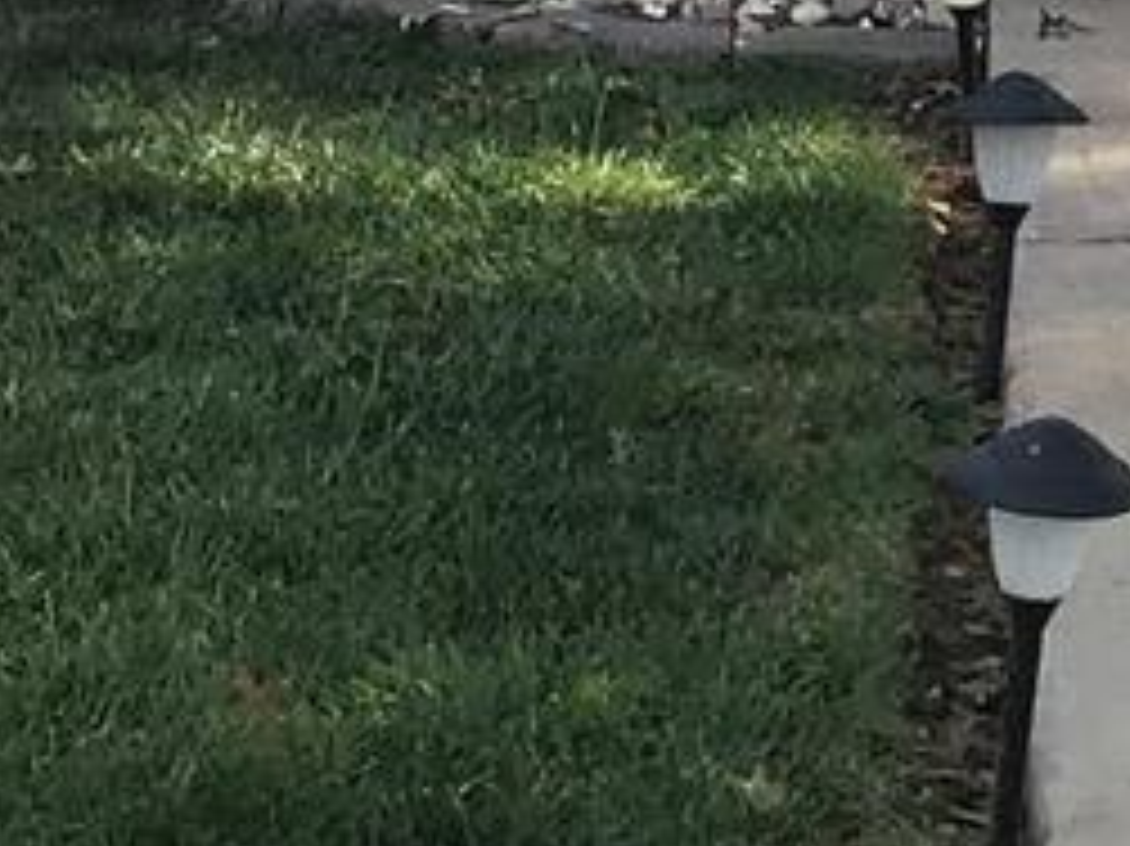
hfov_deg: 9.8
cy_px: -760
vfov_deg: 7.3
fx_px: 6460
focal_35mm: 198
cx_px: 1508
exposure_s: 1/539
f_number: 2.4
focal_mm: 3.3
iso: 25
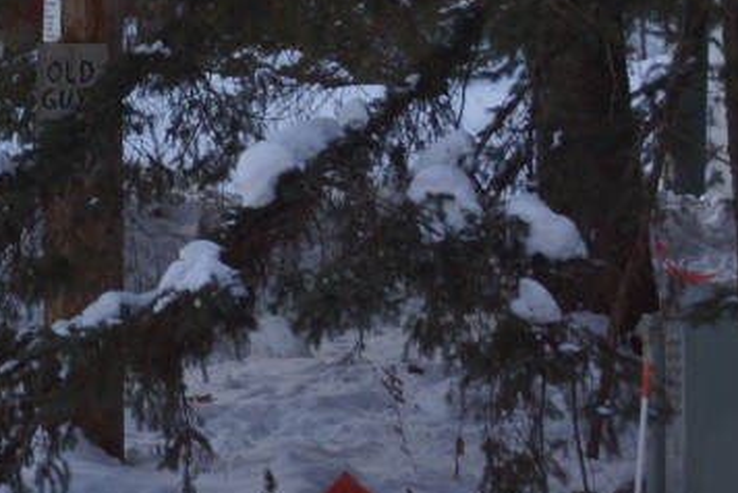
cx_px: -744
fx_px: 6216
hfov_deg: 6.6
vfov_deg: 4.5
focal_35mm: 303
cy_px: 209
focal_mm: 50
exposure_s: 1/160
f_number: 7.1
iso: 100
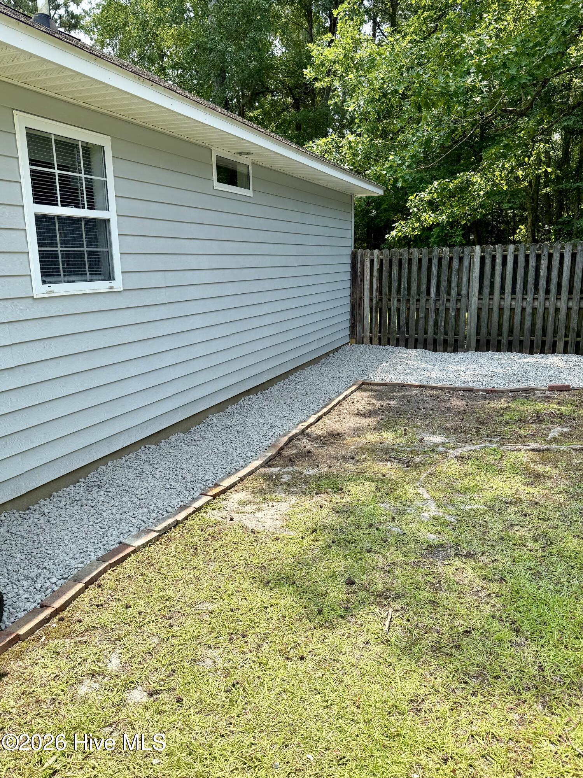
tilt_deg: -13.6
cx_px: 292
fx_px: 539
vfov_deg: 71.6
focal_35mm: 24
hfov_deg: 56.8
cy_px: 389
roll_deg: +0.6
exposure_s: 1/1855
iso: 80
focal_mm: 6.76
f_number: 1.78
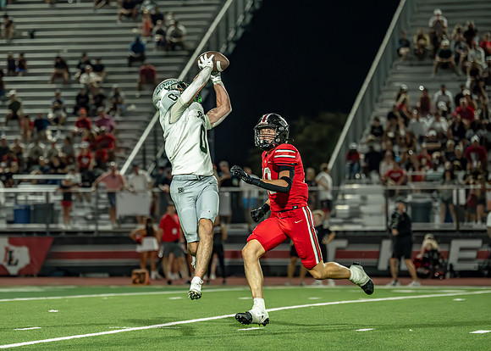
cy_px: 170
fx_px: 2564
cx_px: 168
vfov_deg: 7.8
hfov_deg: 10.9
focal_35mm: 184
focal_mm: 133
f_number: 2.8
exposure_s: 1/1250
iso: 6400
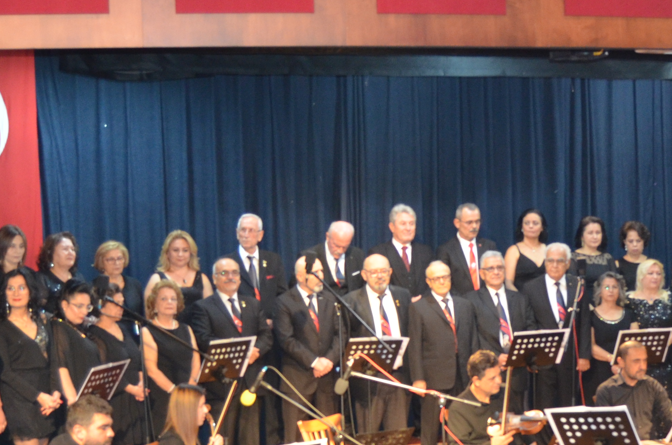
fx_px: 1546
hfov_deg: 24.4
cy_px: 328
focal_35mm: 83
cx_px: 431
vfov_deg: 16.3
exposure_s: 1/60
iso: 1100
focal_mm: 22
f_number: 3.5
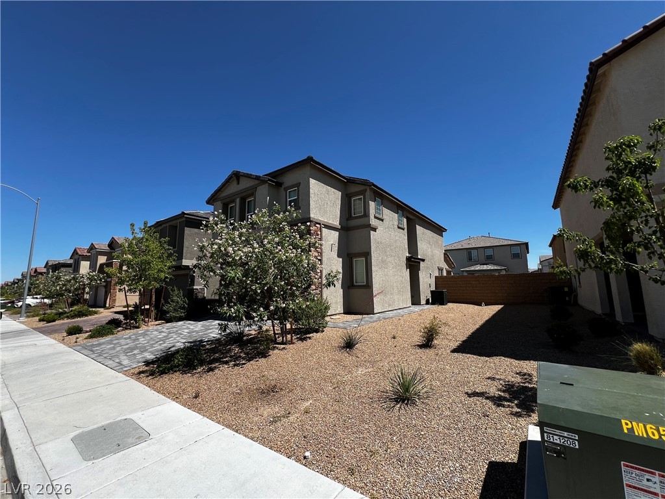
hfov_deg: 106.2
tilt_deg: +9.8
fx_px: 250
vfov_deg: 89.9
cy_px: 250
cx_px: 332
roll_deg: +0.6
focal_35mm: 13
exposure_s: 1/1783
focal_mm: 1.57
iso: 32
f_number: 1.8
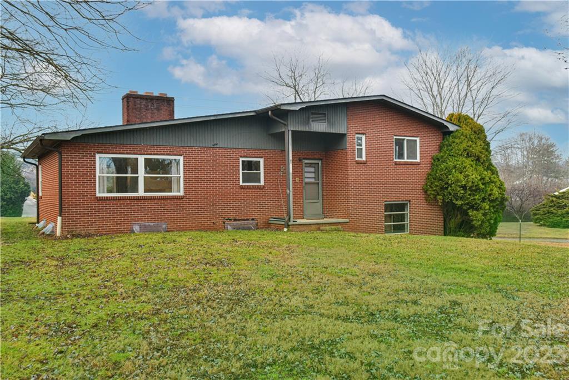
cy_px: 190
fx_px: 490
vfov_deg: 42.3
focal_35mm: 31
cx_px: 284
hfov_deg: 60.3
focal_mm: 31
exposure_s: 1/200
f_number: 7.1
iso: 800
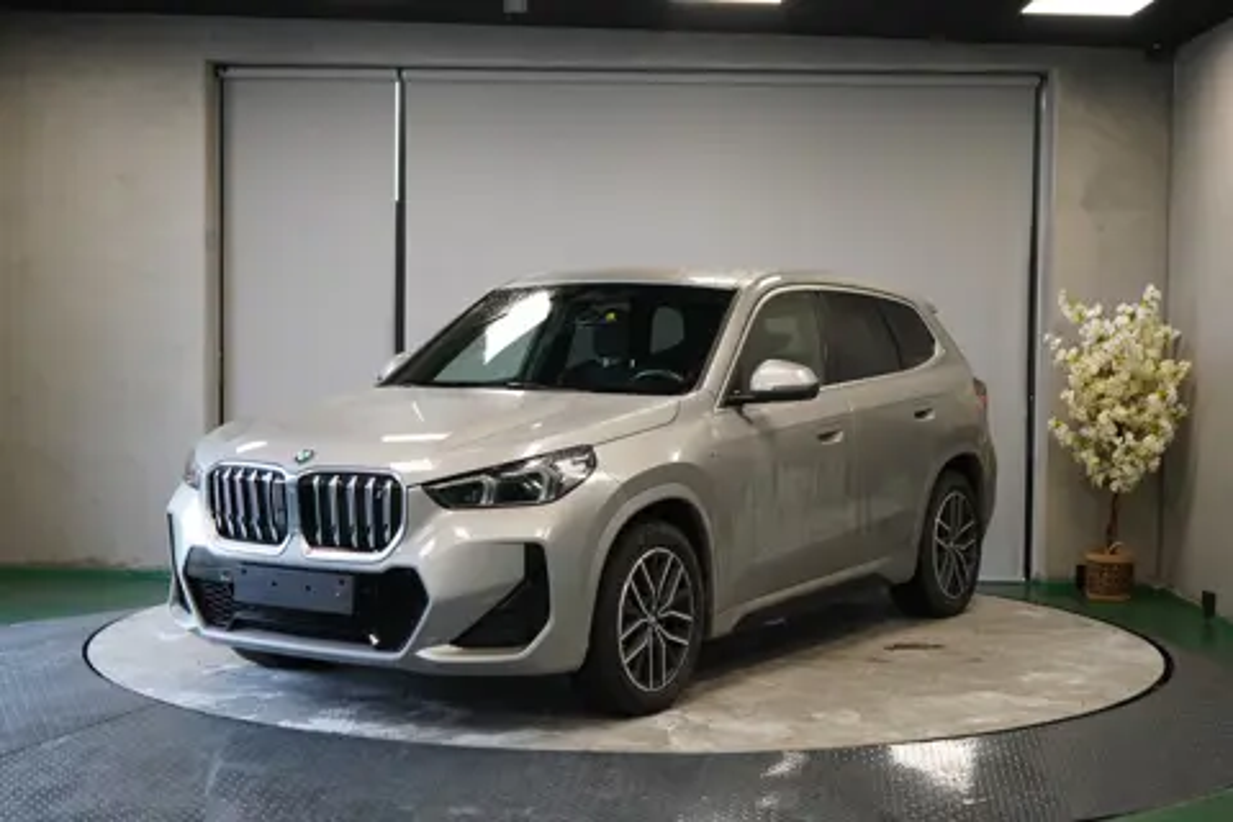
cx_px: 616
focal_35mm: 53
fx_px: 1815
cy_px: 411
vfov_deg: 25.5
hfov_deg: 37.5
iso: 2000
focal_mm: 53
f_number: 5
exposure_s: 1/160
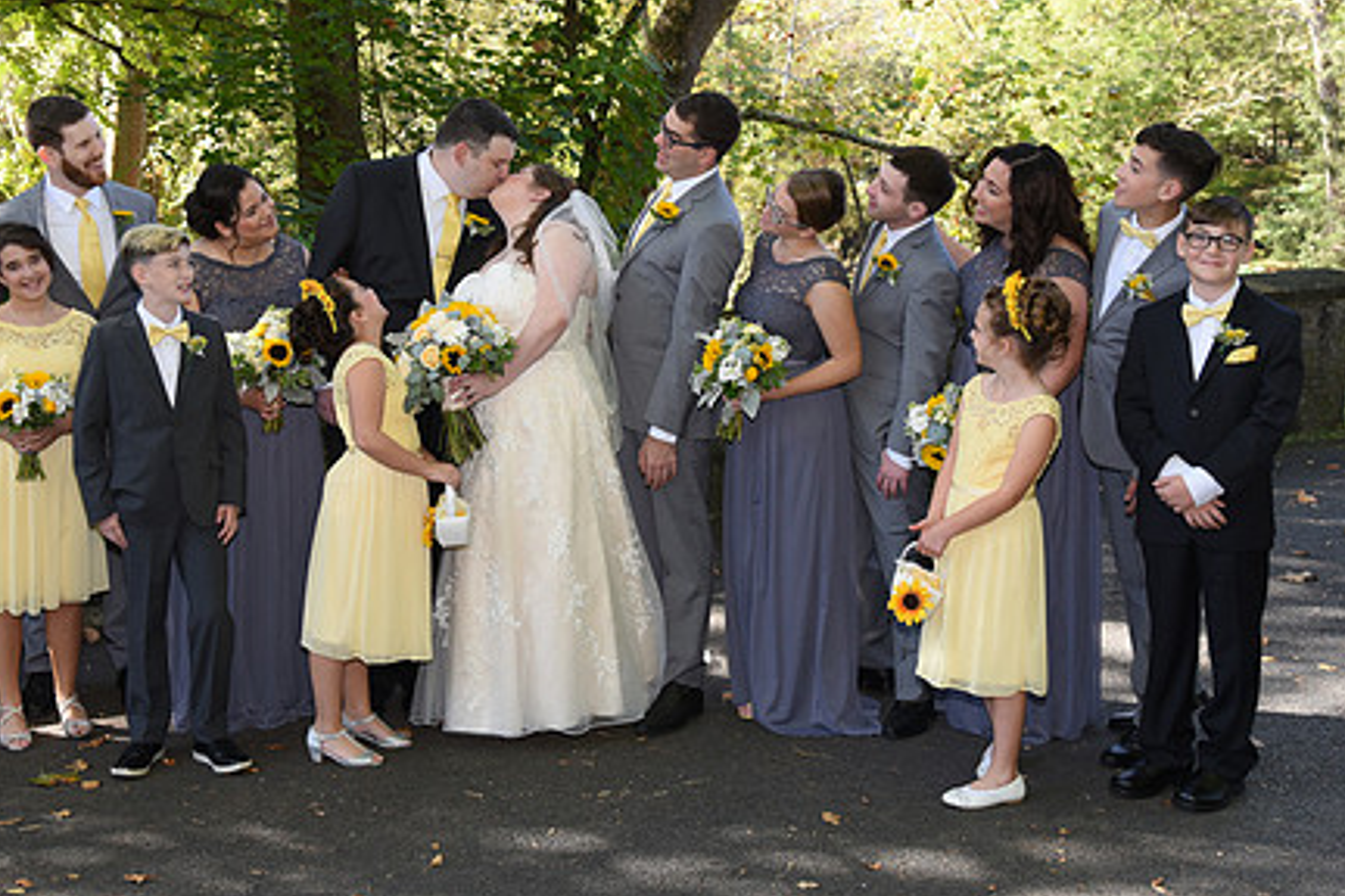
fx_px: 1756
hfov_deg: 41.7
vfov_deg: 28.5
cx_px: 529
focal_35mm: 47
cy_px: 306
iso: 640
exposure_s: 1/200
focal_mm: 35
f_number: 5.6
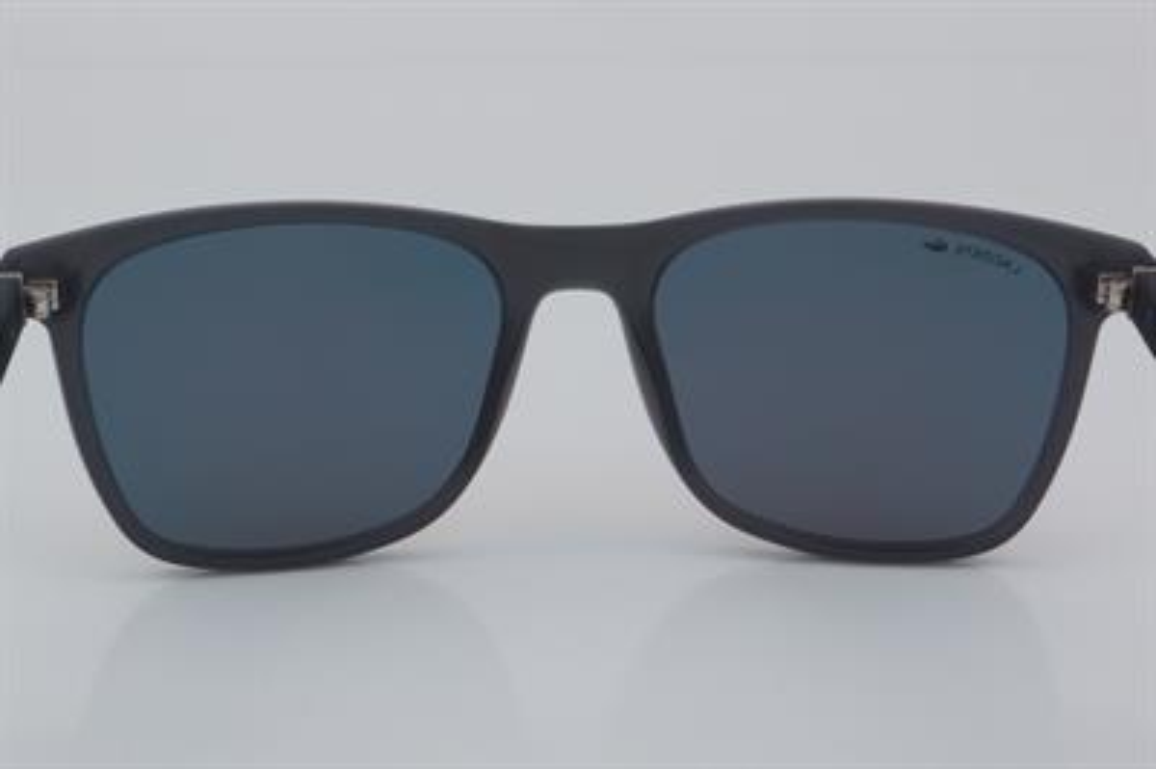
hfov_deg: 24.6
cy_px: 384
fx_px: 2647
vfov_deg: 16.5
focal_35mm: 82
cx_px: 578
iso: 100
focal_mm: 55
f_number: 32
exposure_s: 1/4
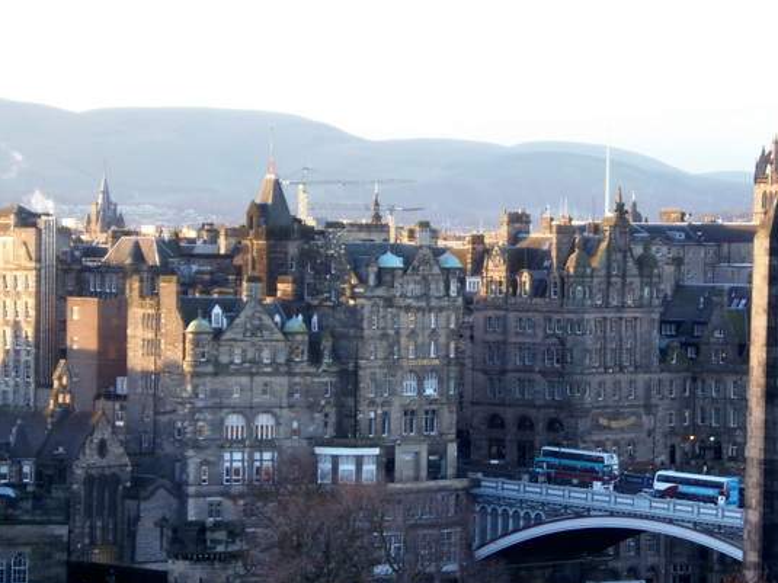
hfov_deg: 13.3
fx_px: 3326
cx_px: 441
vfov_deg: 10.0
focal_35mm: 148
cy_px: 313
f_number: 4.4
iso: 80
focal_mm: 18.4
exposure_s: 1/40
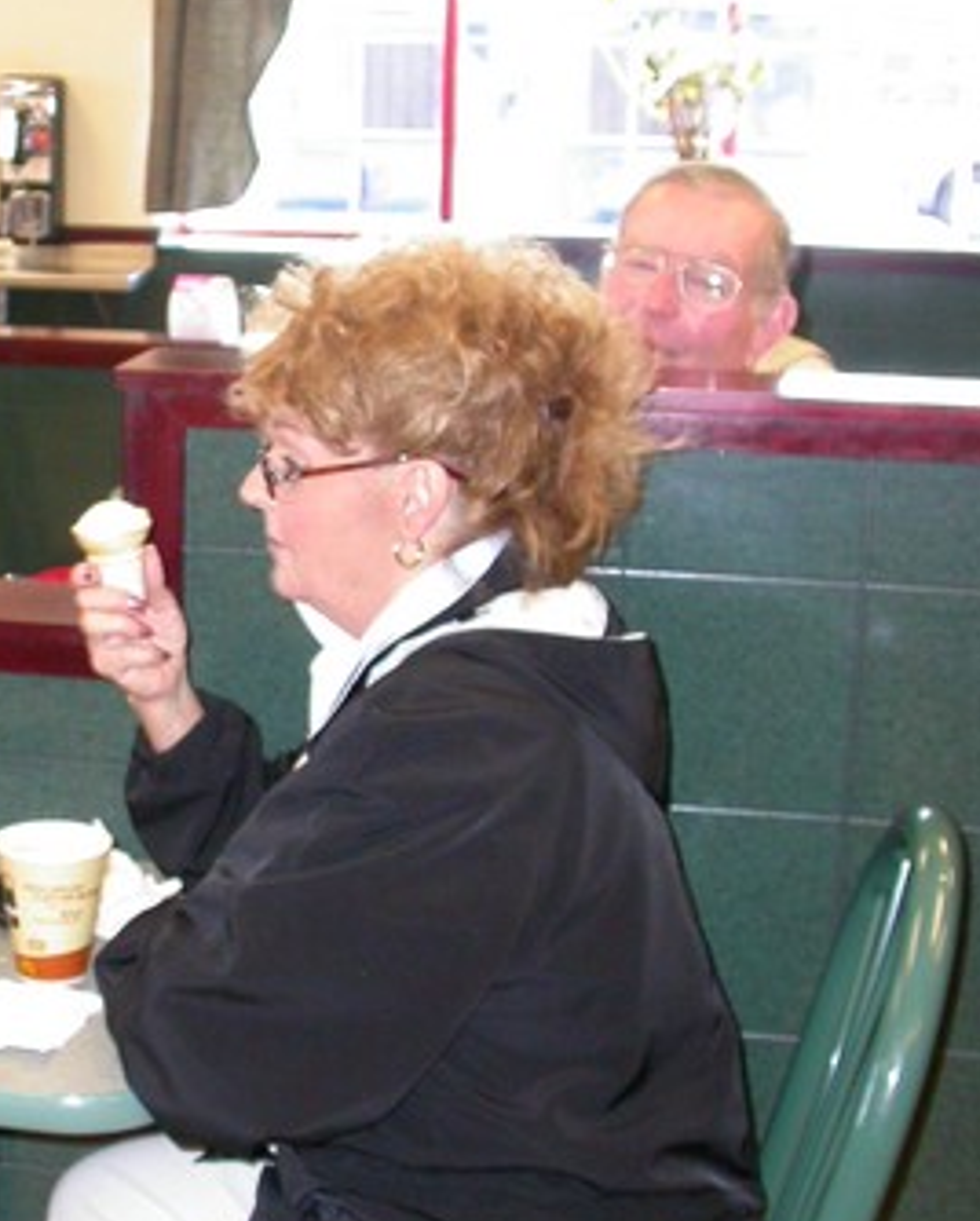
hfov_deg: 23.0
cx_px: 13
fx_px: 2316
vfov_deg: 29.5
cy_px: 539
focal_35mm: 64
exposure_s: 1/46.6
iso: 200
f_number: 3.3
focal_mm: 7.85
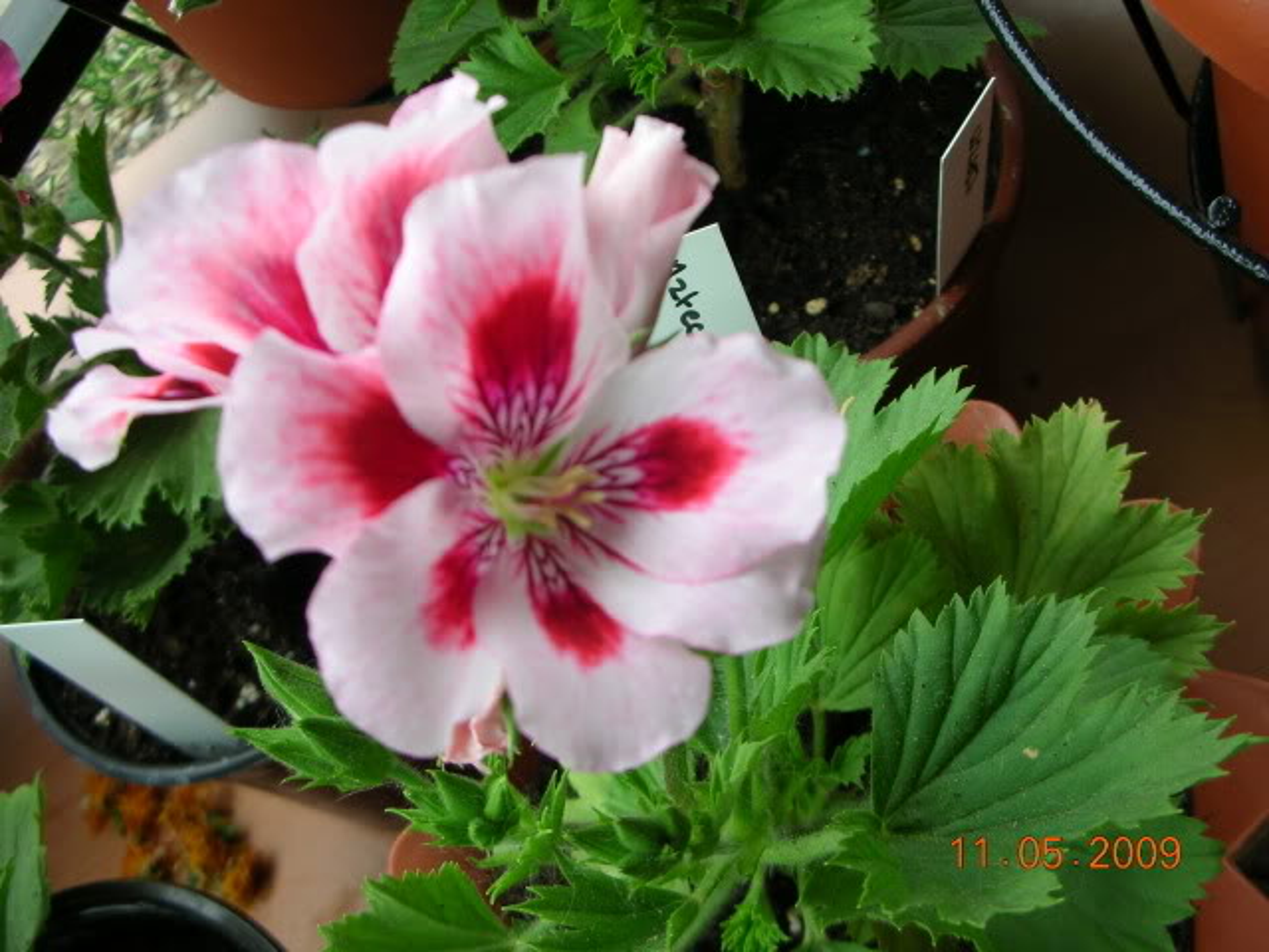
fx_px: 1283
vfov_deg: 40.7
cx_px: 634
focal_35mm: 35
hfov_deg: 52.6
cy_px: 476
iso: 50
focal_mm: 5.8
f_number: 3
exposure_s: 1/120
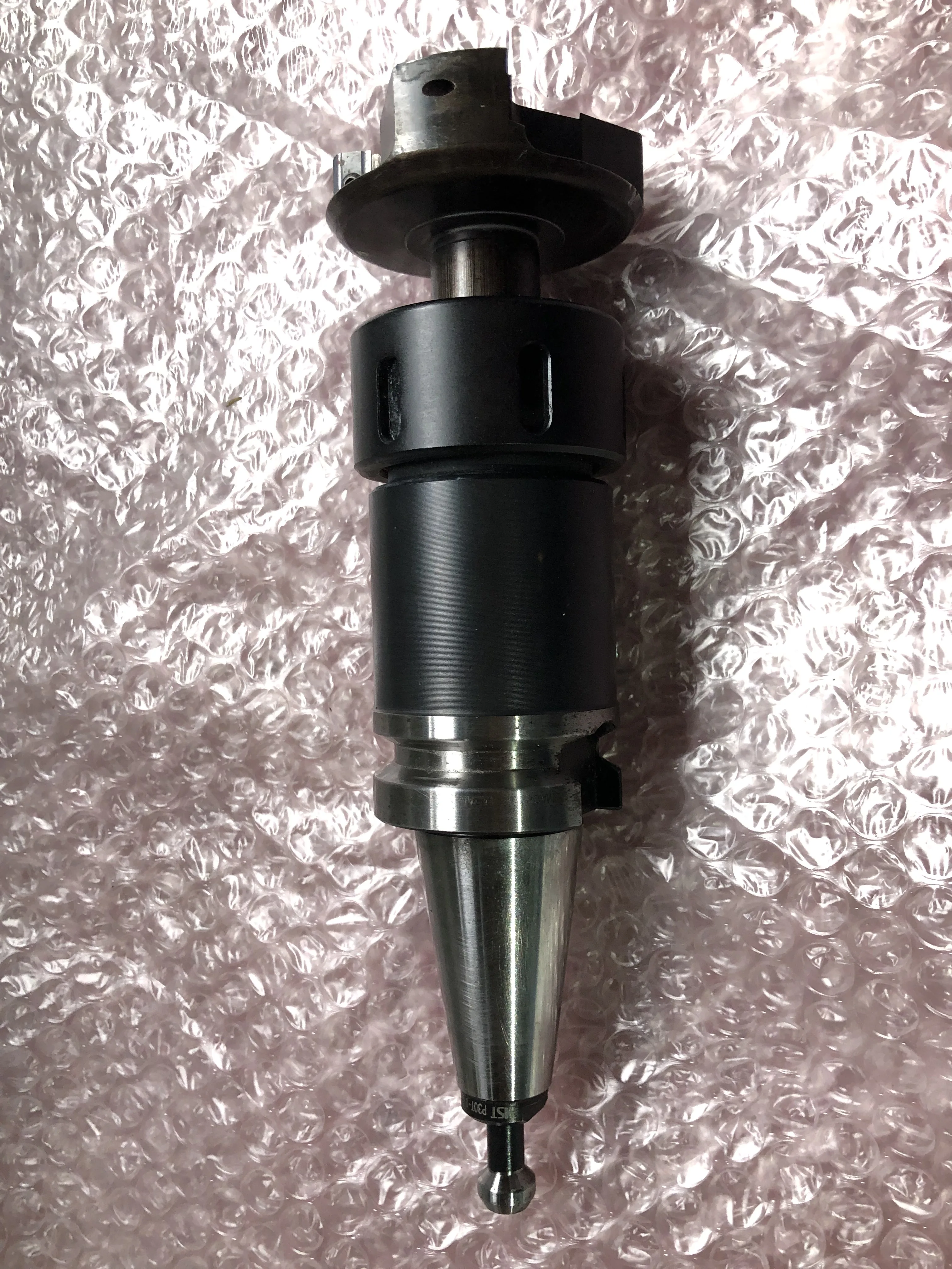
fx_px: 1027
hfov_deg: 49.7
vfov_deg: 63.4
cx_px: 476
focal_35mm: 28
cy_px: 634
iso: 50
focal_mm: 3.99
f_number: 1.8
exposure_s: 1/15
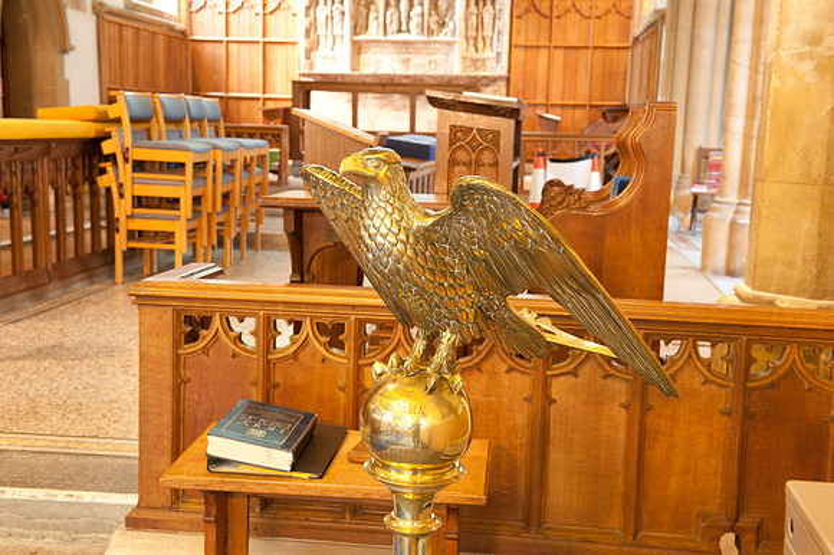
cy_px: 278
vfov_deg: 29.8
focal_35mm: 45
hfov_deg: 43.6
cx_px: 417
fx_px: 1042
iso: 400
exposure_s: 1/1.25
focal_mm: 45
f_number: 9
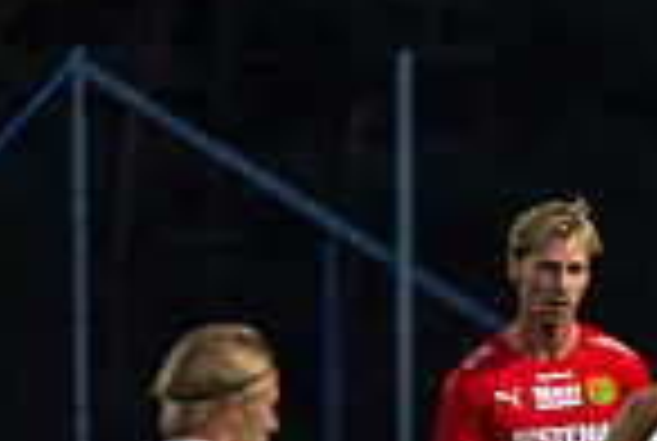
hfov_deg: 2.2
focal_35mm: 936
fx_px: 17117
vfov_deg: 1.5
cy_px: 708
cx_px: 774
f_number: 3.2
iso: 8000
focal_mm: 200
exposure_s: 1/1000
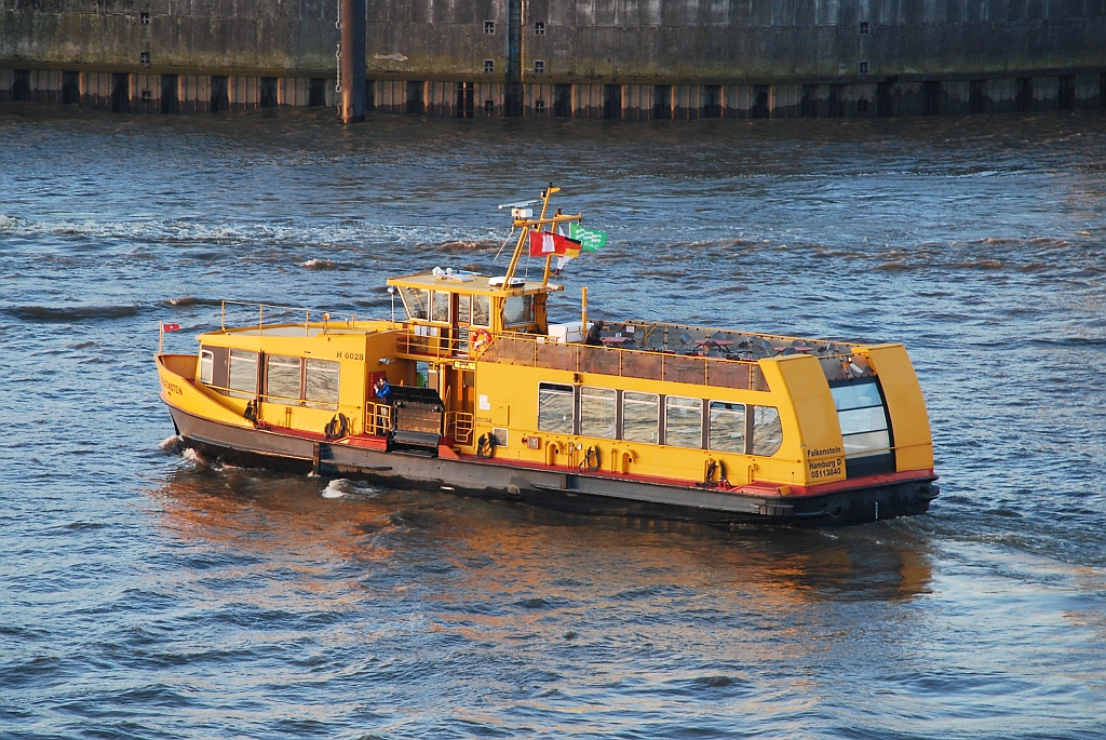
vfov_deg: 6.8
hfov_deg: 10.1
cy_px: 370
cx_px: 553
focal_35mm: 202
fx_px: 6227
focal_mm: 135
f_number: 5.6
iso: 400
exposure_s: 1/80
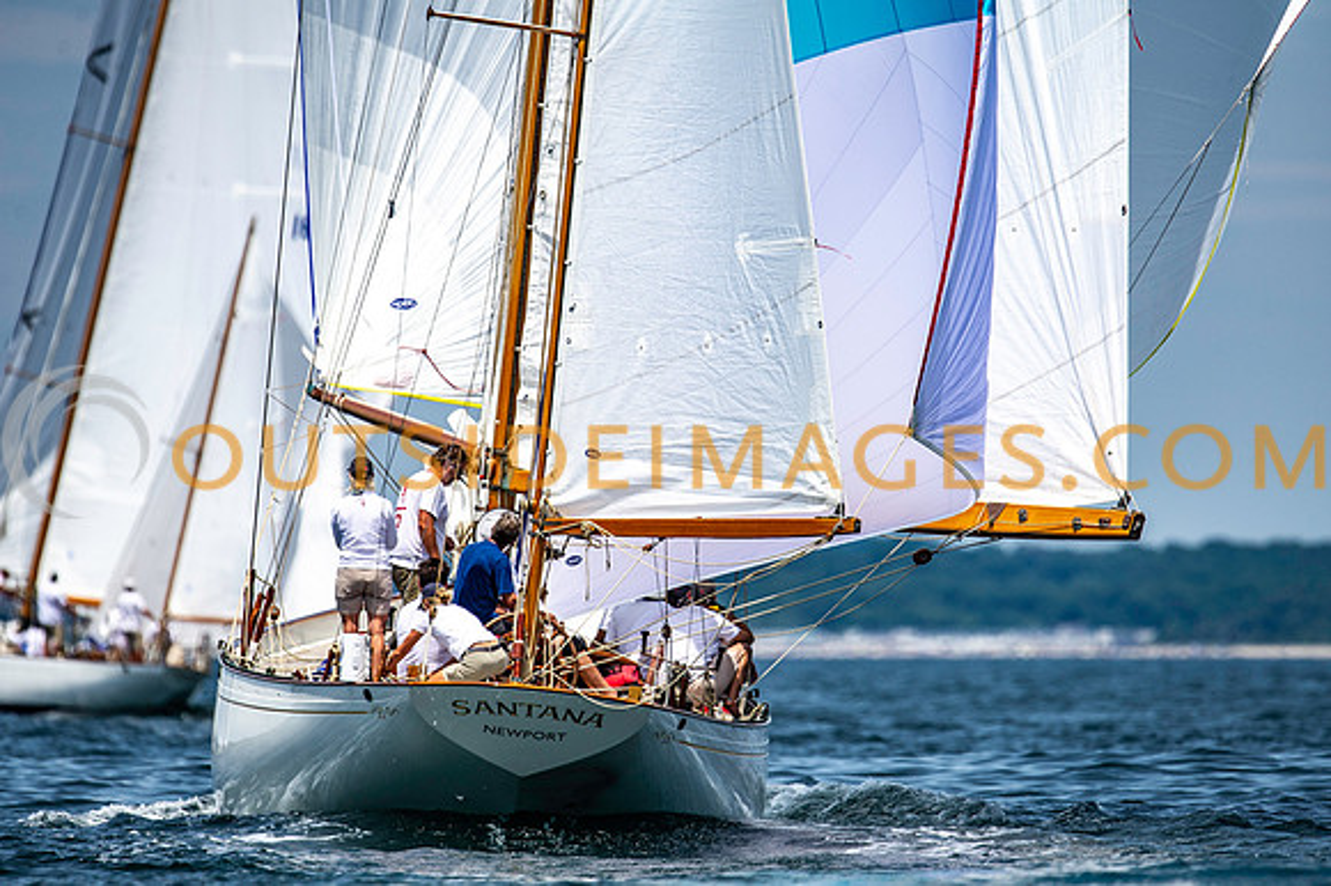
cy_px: 459
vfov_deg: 2.2
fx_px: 23480
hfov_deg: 3.2
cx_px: 689
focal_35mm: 635
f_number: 5
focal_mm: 600
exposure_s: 1/4000
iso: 400
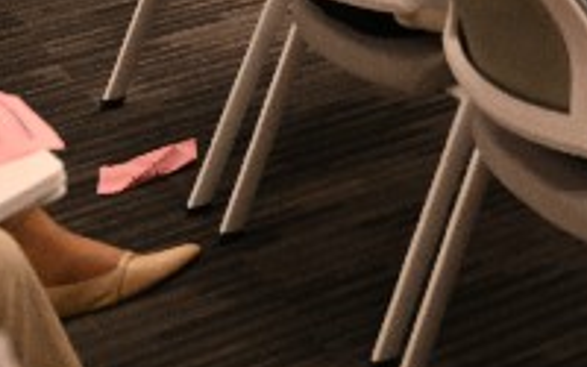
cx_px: 1244
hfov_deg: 13.7
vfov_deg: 9.2
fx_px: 2000
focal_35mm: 125
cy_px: -561
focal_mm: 24
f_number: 4
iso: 800
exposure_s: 1/100
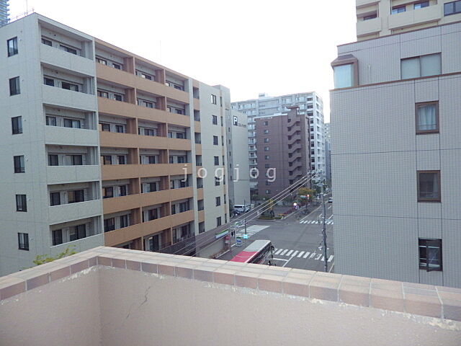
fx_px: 293
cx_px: 230
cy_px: 173
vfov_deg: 61.1
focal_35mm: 22
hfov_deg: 76.4
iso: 100
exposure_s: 1/200
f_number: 3.1
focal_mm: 4
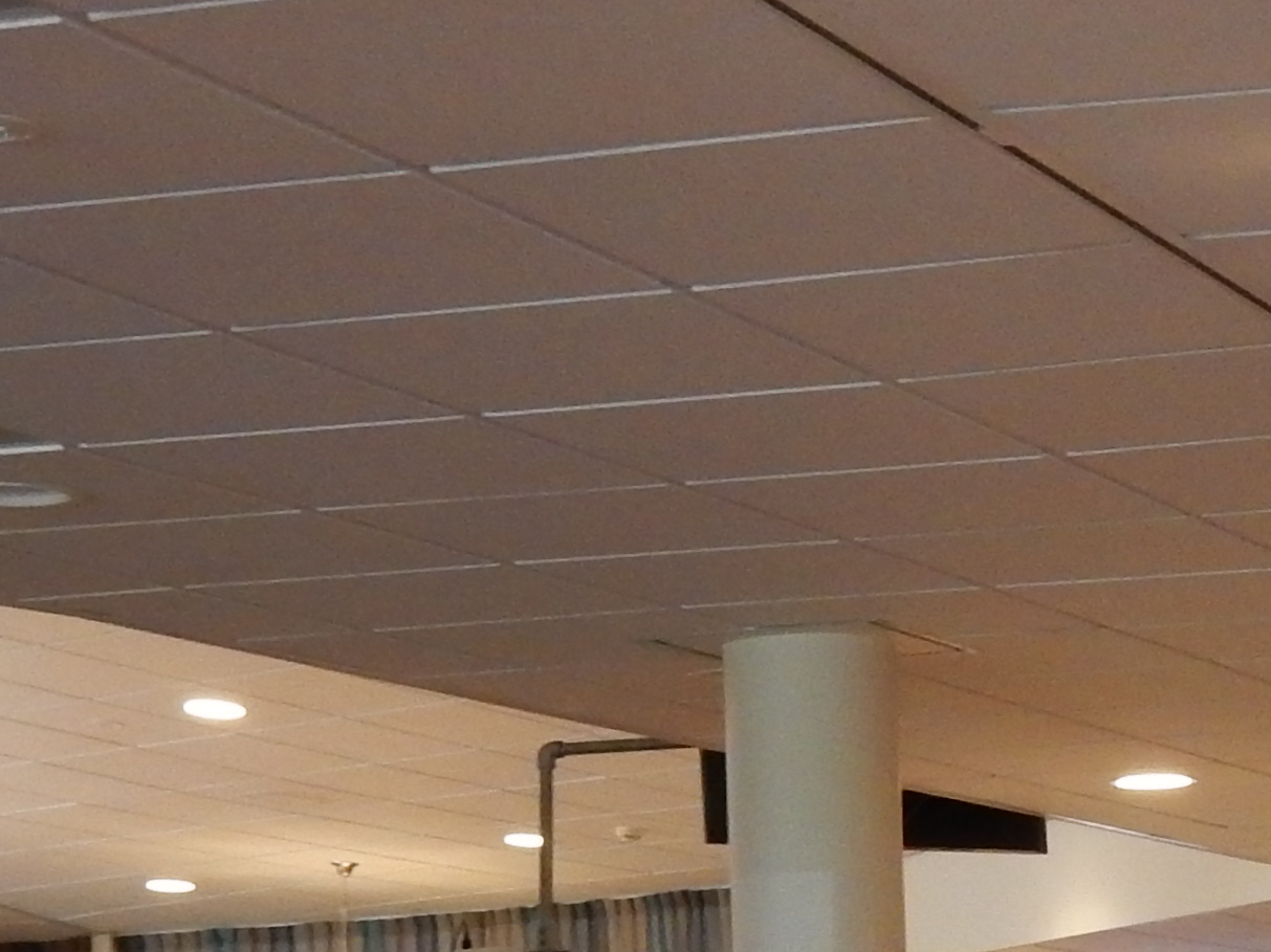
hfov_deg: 15.8
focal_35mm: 114
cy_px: 988
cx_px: 1945
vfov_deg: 12.8
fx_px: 4185
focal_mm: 5.4
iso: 400
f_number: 4
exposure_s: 1/25
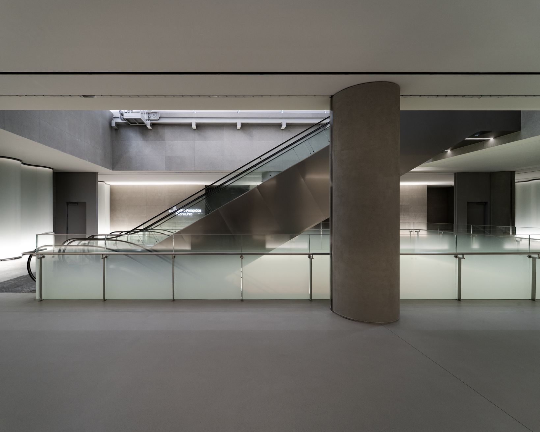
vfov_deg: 80.4
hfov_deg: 92.2
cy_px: 217
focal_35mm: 16
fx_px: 256
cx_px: 224
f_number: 10
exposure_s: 1/13
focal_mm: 14
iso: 250
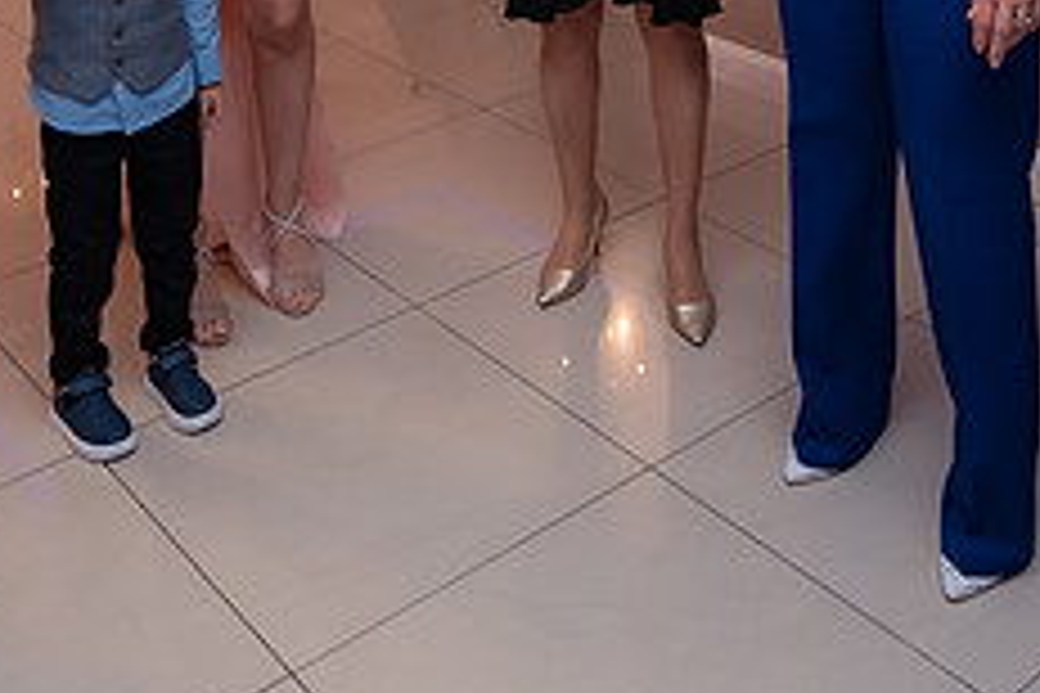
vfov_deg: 21.0
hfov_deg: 37.5
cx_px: 553
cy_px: -389
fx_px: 1531
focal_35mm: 53
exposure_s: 1/200
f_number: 2.8
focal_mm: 15
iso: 1600
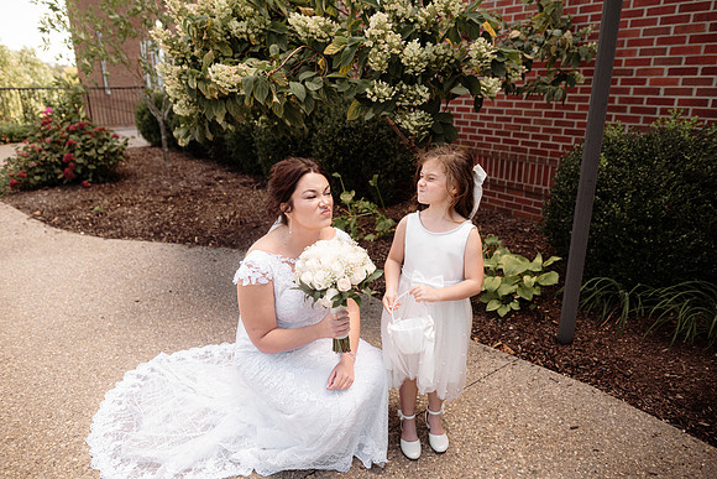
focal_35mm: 24
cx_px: 358
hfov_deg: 73.7
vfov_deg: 53.2
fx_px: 478
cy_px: 240
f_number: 2.8
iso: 160
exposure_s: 1/500
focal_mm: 24
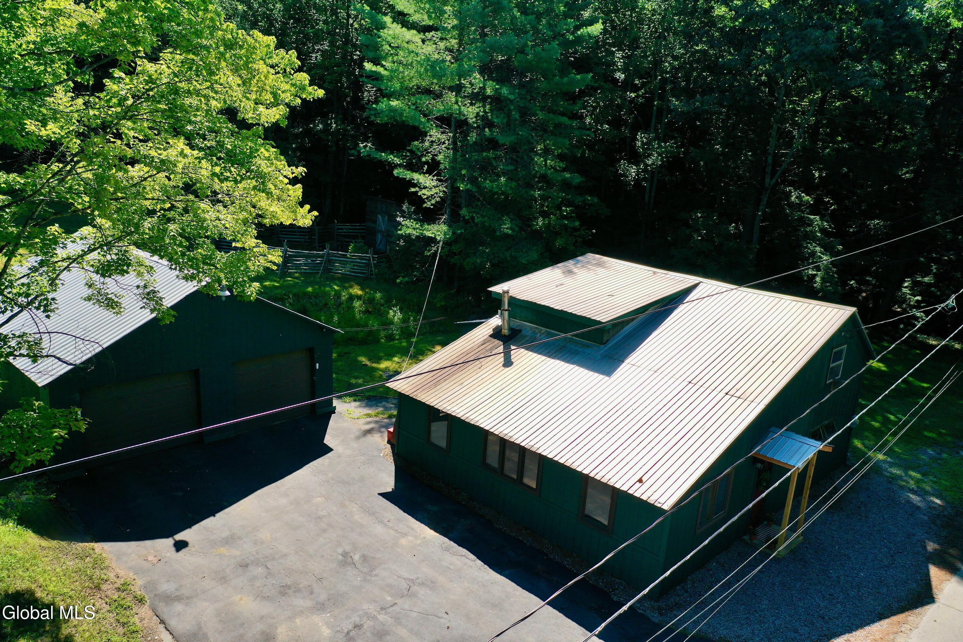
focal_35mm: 28
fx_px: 749
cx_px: 482
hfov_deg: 65.5
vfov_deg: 46.4
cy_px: 321
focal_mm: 10.26
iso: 100
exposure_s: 1/60
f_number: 3.5
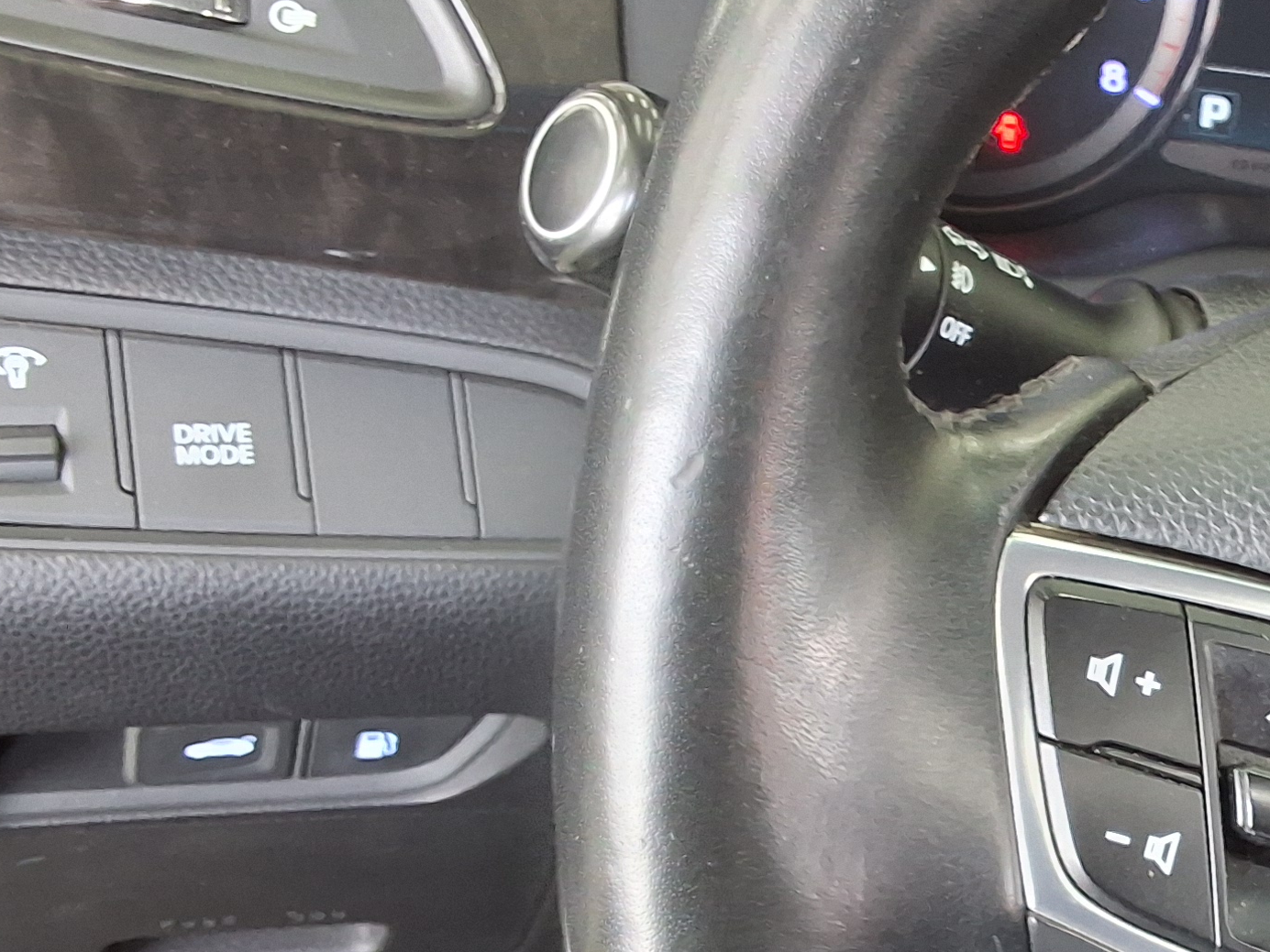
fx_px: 2422
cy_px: 673
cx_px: 1250
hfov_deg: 27.8
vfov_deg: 22.1
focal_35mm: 66
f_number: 1.9
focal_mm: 2.91
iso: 100
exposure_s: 1/40
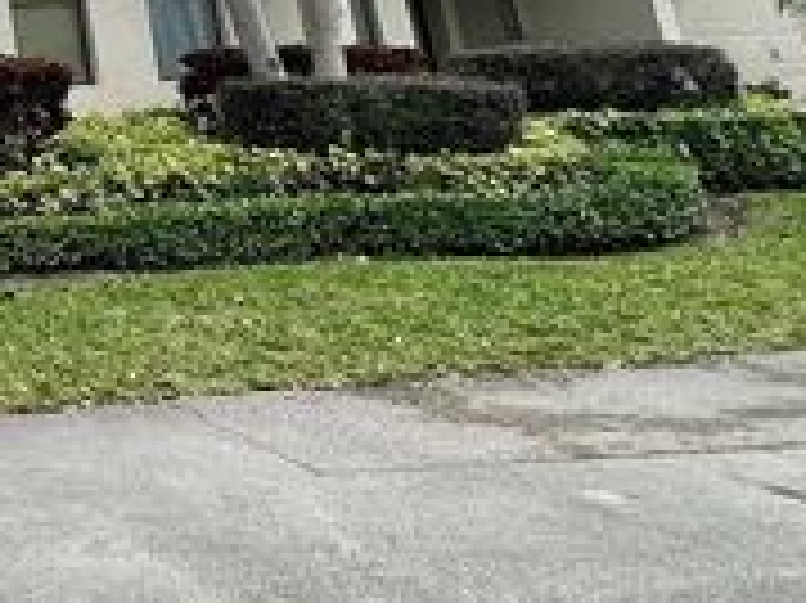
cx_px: -477
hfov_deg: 25.5
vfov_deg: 25.0
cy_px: -194
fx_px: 1163
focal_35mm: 50
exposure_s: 1/381
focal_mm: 2.22
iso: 40
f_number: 2.2
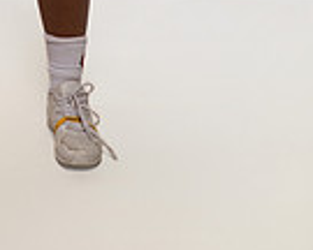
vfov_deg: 7.9
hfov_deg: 10.2
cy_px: -252
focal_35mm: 188
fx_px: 1742
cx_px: -26
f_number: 6.3
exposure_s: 1/200
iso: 500
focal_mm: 60
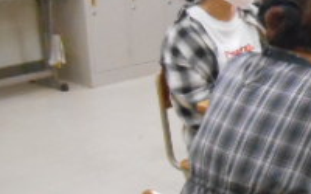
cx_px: 484
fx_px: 746
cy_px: 95
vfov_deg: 14.8
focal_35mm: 88
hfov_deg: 19.9
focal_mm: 4.7
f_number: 3.4
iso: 800
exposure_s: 1/160
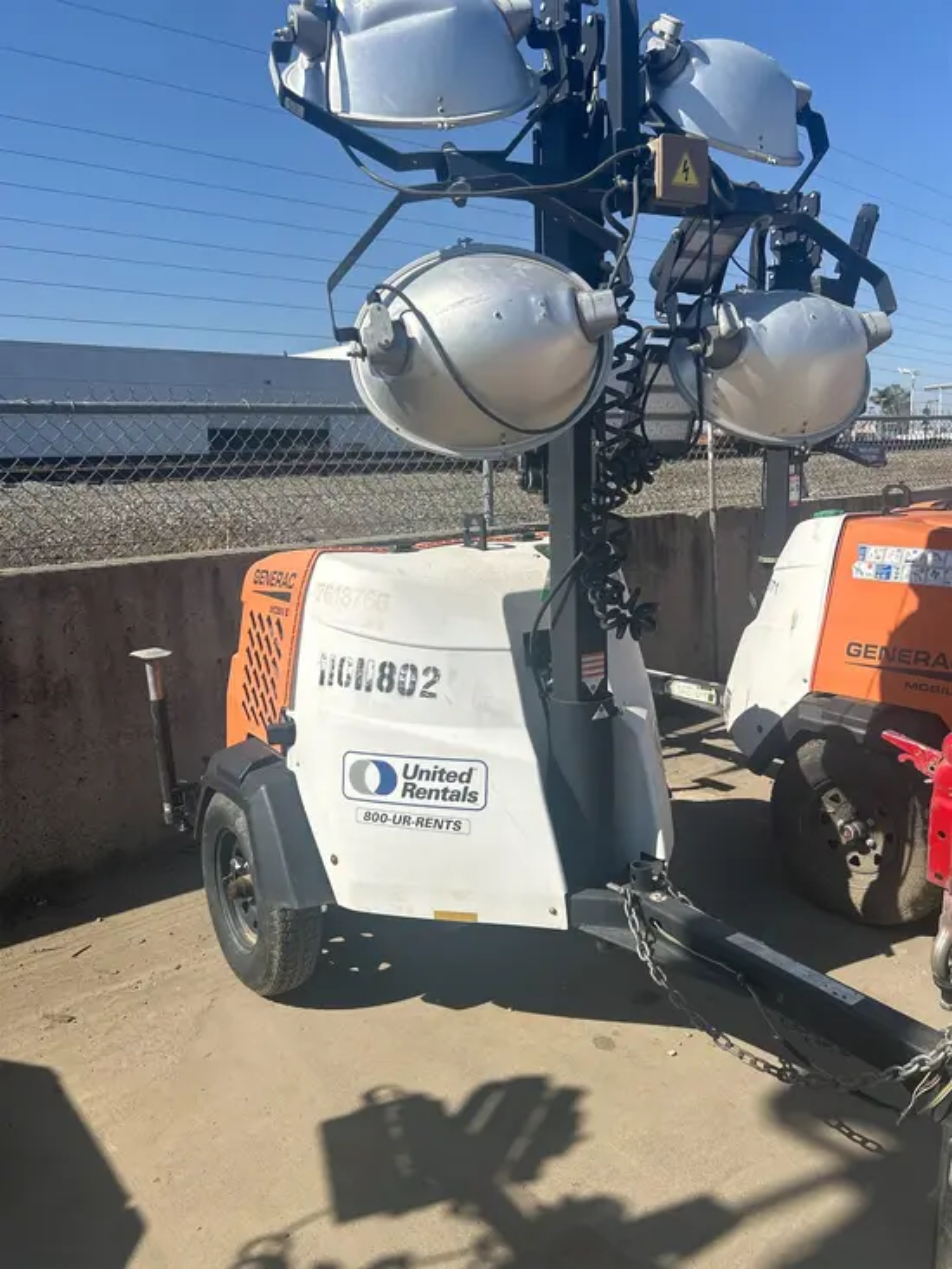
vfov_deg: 67.3
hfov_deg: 53.1
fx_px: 953
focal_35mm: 26
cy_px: 634
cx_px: 476
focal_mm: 5.7
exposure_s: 1/6579
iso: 50
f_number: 1.5
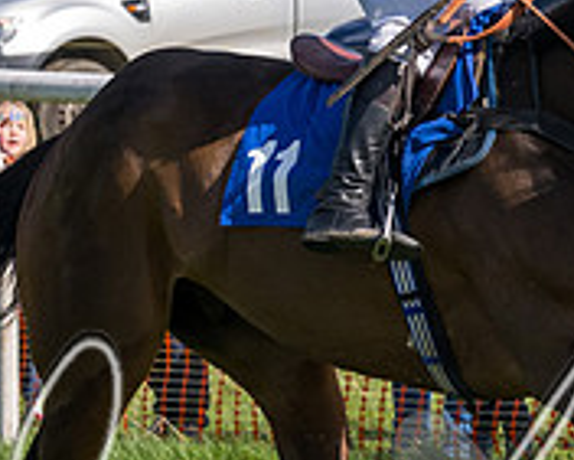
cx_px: 782
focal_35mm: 378
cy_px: 254
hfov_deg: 5.1
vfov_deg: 4.1
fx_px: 6425
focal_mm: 70
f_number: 5.6
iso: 400
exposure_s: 1/2000
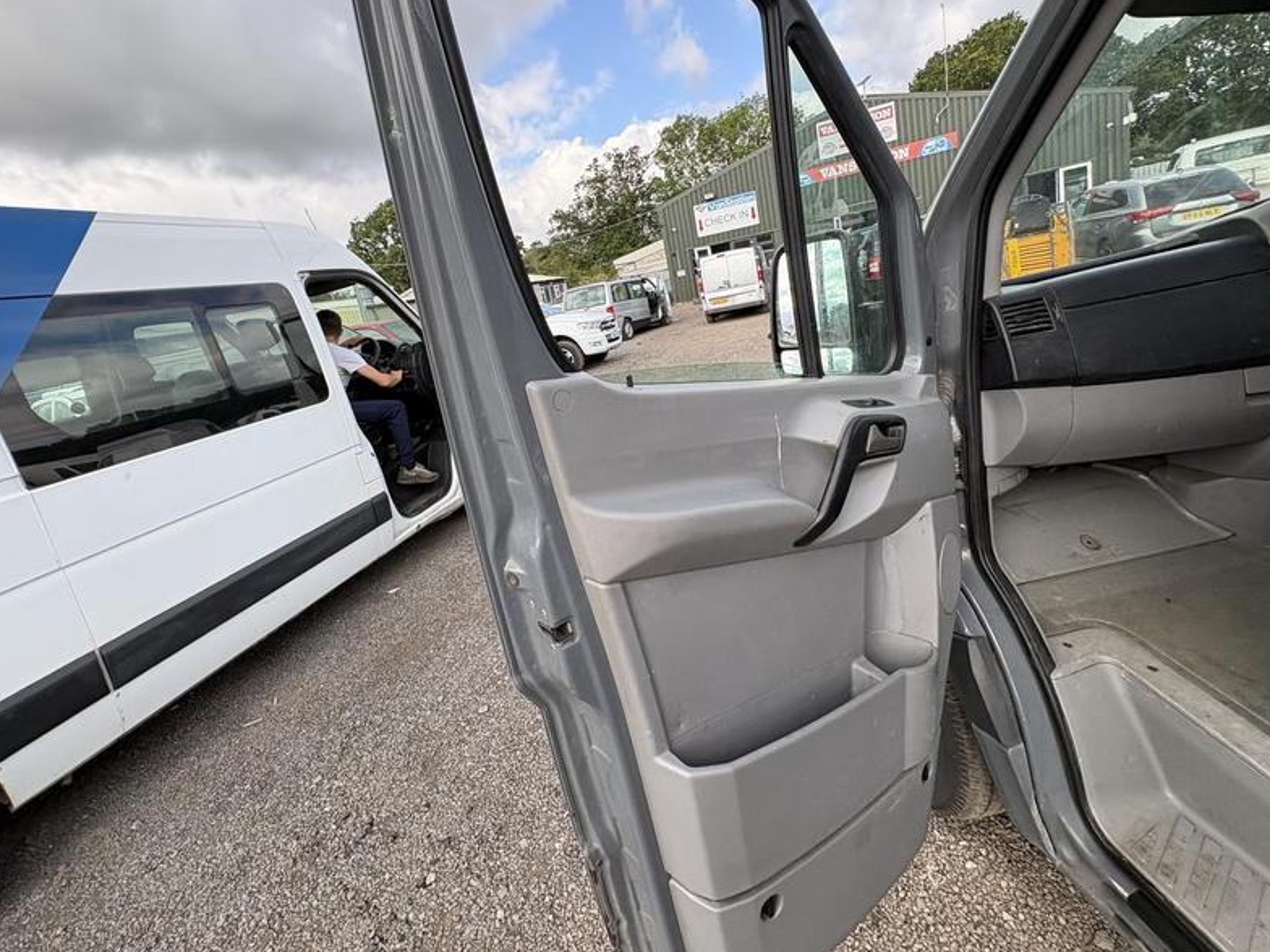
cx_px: 603
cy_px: 418
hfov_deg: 94.4
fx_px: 587
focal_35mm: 16
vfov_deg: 77.8
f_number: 2.2
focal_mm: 2.22
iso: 40
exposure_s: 1/344
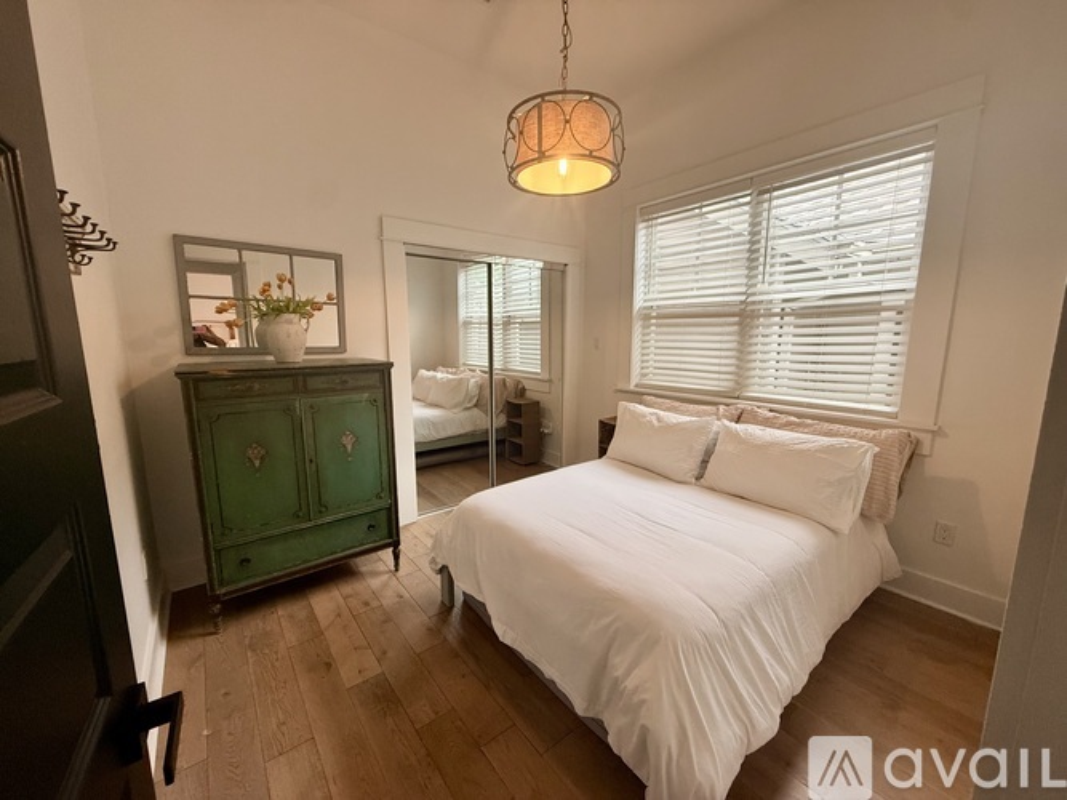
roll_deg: -0.2
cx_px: 534
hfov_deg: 102.1
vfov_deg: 85.7
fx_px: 431
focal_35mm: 14
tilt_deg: -8.5
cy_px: 400
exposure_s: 1/120
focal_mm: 2.22
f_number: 2.2
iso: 200
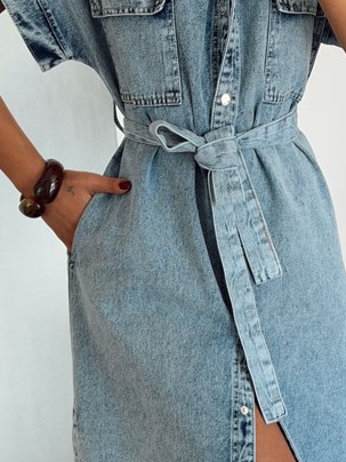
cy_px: 288
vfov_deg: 20.0
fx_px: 1306
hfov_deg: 15.1
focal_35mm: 98
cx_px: 216
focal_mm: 6.76
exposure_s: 1/168
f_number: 1.78
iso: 50
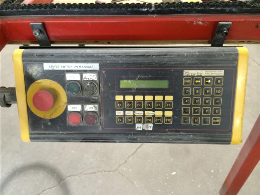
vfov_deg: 46.8
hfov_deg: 60.0
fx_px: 225
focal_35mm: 30
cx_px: 130
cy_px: 98
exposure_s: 1/17
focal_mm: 4.12
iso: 320
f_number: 2.2
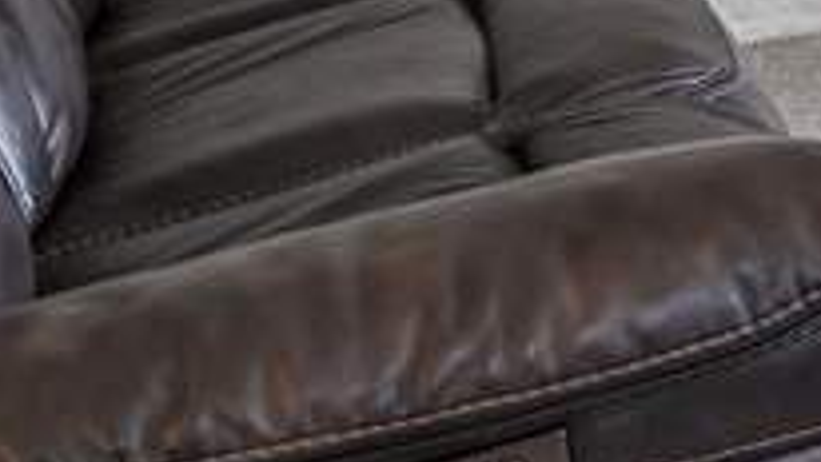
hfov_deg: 14.5
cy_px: -627
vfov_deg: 10.2
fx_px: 2265
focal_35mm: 104
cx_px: 1905
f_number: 10
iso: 400
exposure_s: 1/13
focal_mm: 16
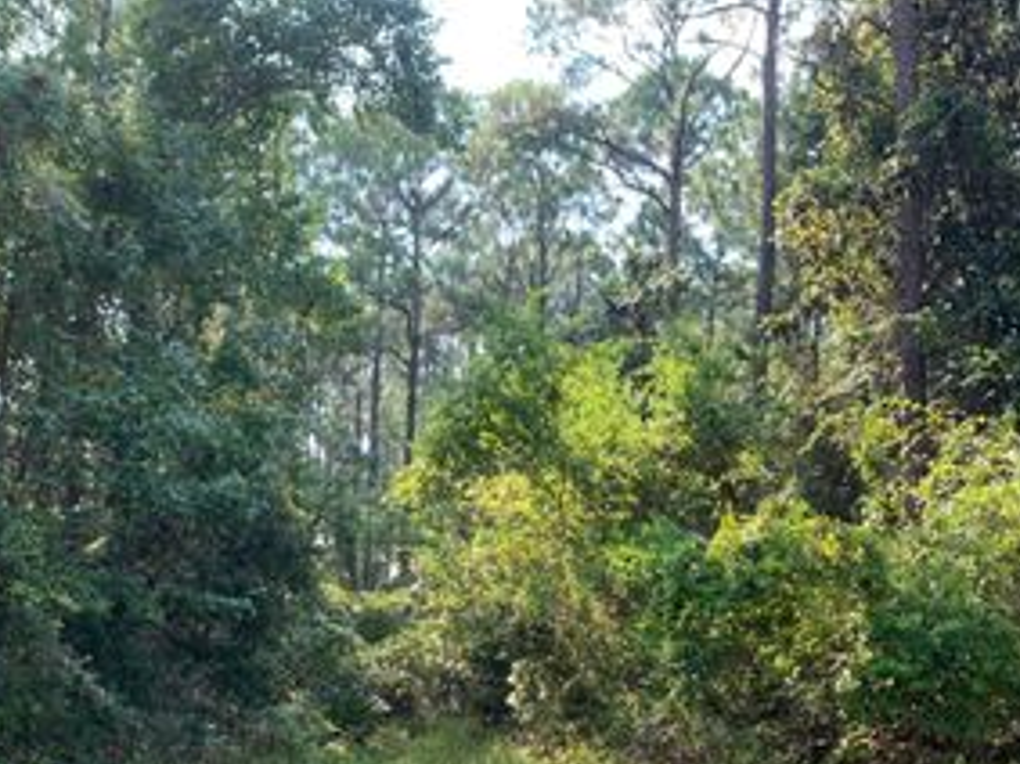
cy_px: 672
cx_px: 389
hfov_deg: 41.0
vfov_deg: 30.3
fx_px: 1355
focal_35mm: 46
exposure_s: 1/165
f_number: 1.8
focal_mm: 4.25
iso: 25
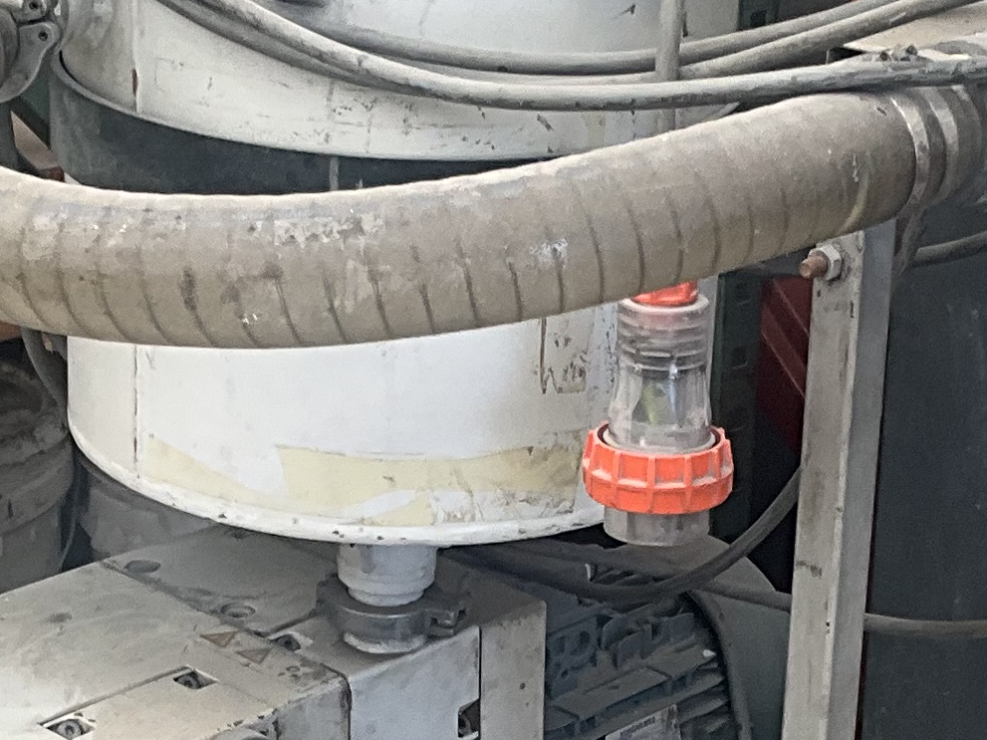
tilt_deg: -25.8
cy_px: 763
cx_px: 659
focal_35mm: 118
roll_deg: -0.5
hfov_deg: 16.7
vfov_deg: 12.4
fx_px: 3364
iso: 32
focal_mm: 3
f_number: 1.8
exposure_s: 1/122
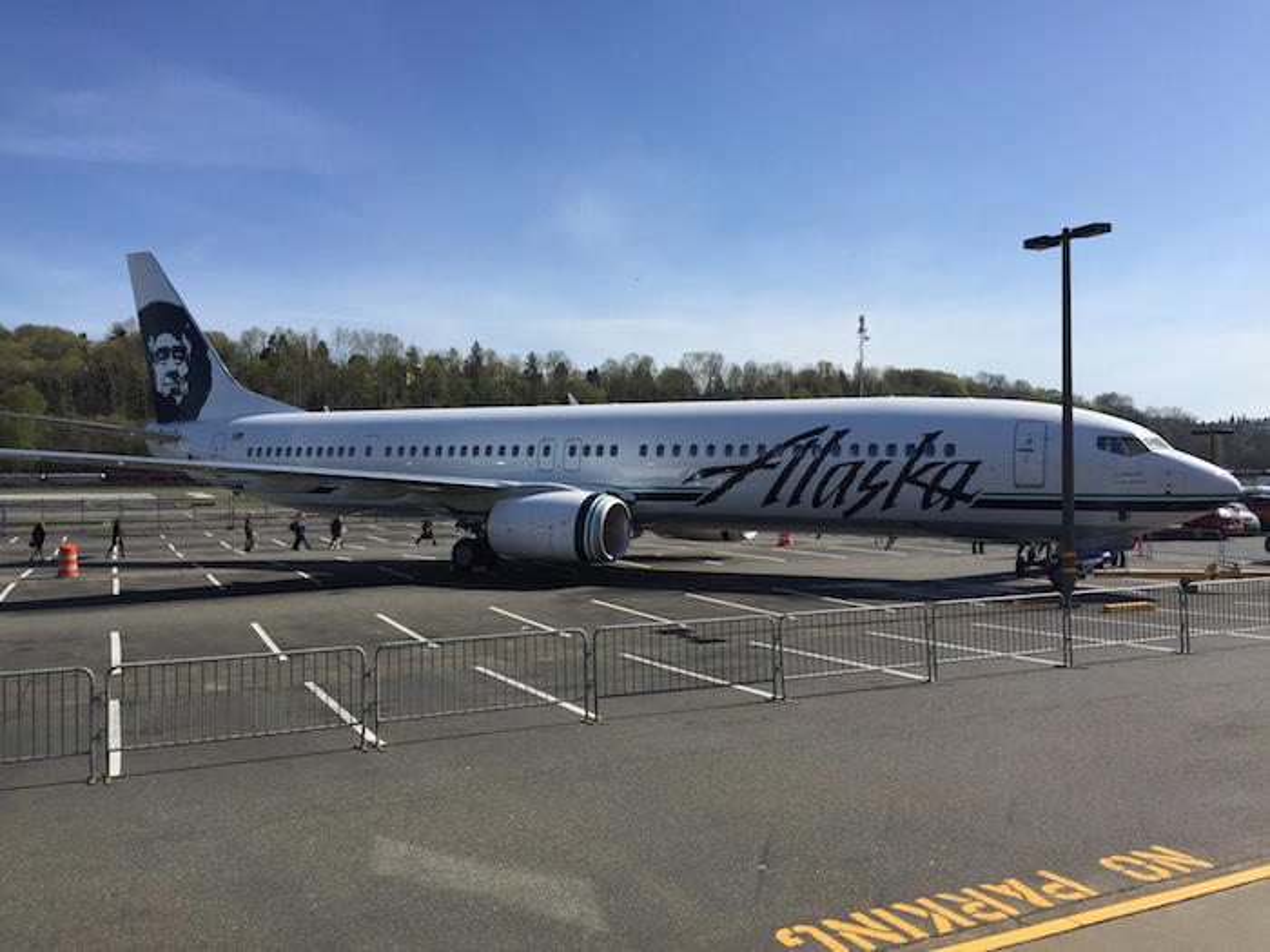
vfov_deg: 48.2
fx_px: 1064
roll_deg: +0.3
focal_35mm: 29
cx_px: 635
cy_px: 476
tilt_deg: +0.3
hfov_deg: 61.7
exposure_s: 1/2475
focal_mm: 4.15
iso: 32
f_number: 2.2
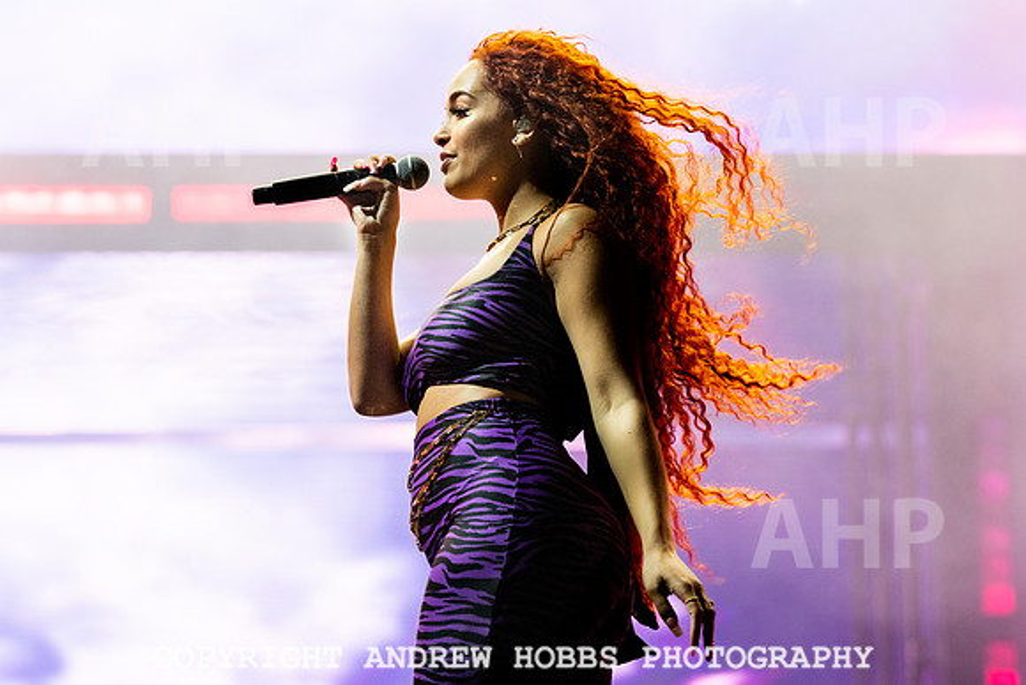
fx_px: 5650
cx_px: 567
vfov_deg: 6.9
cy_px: 191
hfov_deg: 10.4
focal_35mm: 198
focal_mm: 125
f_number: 2.8
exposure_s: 1/640
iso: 560
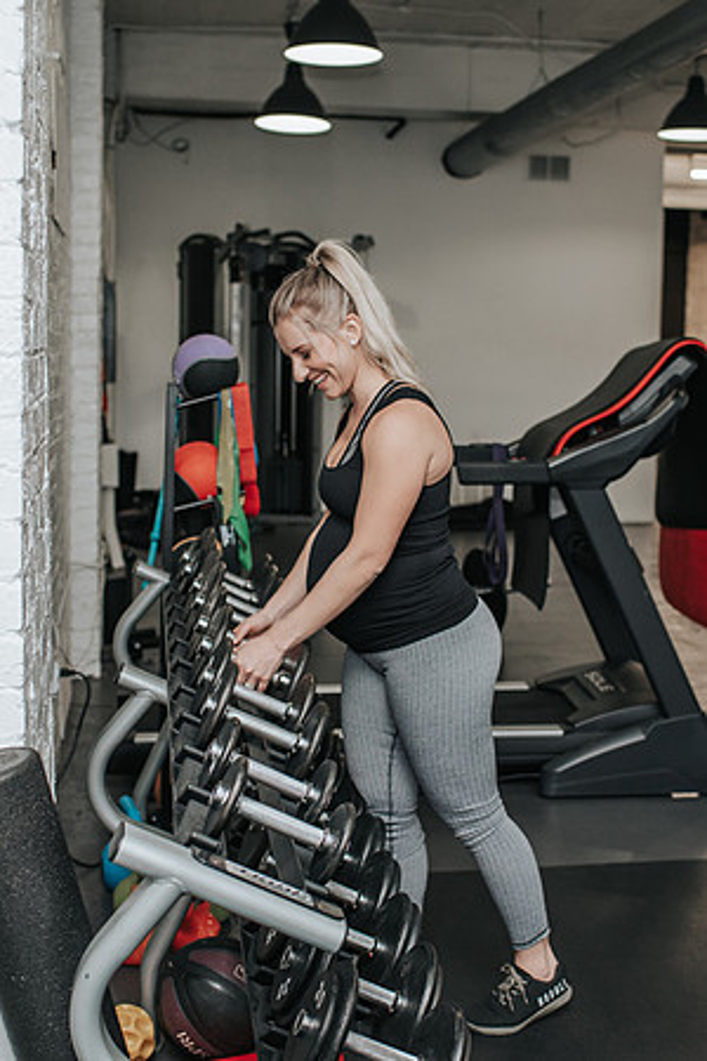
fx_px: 1561
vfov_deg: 37.5
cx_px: 377
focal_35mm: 53
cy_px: 531
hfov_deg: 25.5
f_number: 3.2
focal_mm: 35
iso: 800
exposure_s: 1/200
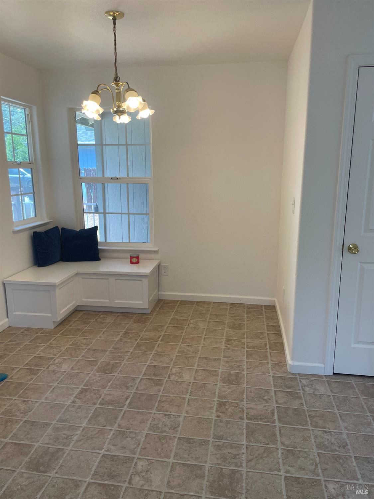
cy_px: 250
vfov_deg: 67.3
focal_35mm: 26
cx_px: 187
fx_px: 375
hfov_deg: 53.1
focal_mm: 4.2
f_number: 1.6
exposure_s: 1/120
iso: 40
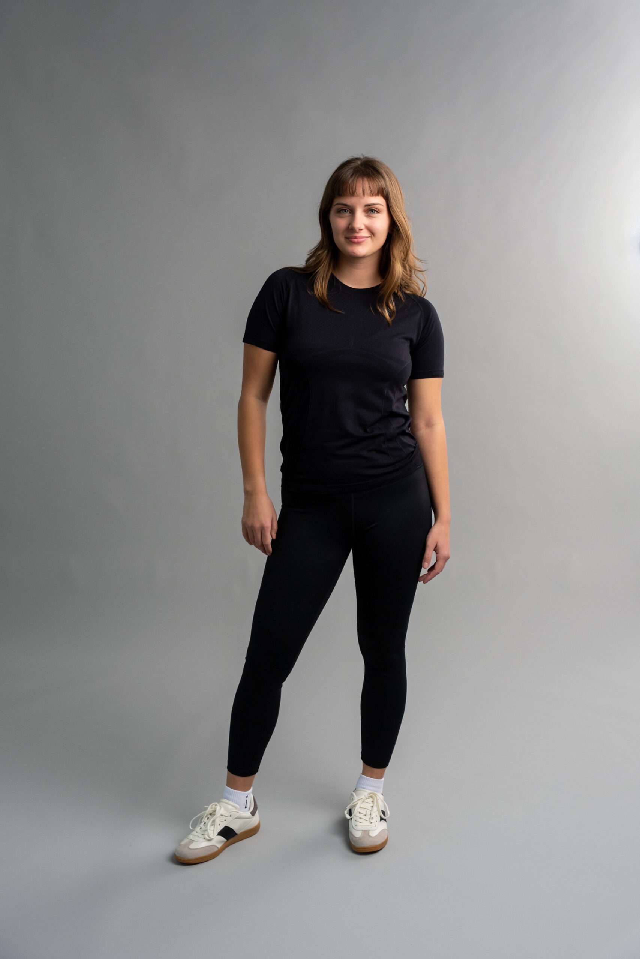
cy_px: 480
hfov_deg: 28.9
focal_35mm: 46
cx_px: 320
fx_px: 1240
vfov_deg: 42.3
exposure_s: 1/200
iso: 640
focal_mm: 46.5
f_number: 5.6
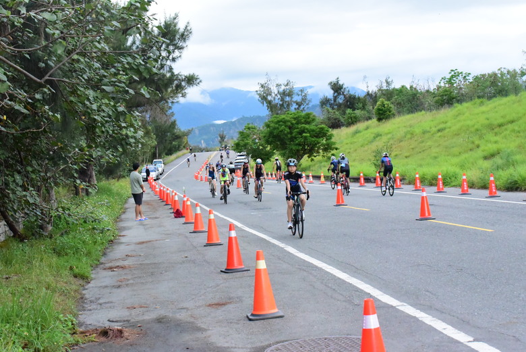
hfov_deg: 28.8
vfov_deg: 19.5
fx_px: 1023
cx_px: 263
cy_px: 176
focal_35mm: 70
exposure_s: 1/2000
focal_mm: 70
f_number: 11
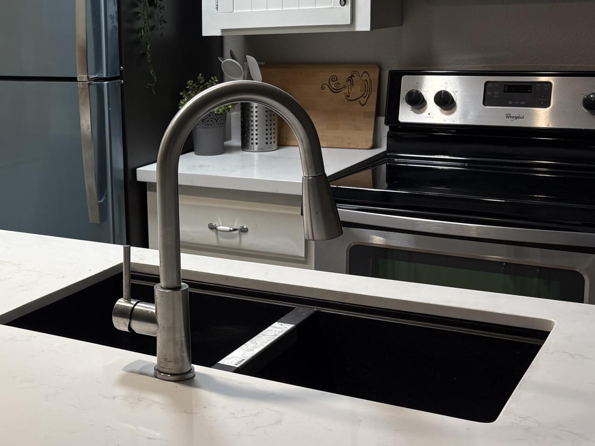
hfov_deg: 33.9
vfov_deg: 27.0
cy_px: 180
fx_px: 928
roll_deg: +2.1
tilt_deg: -9.7
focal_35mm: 54
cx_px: 79
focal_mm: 5.96
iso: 64
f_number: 1.6
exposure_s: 1/60
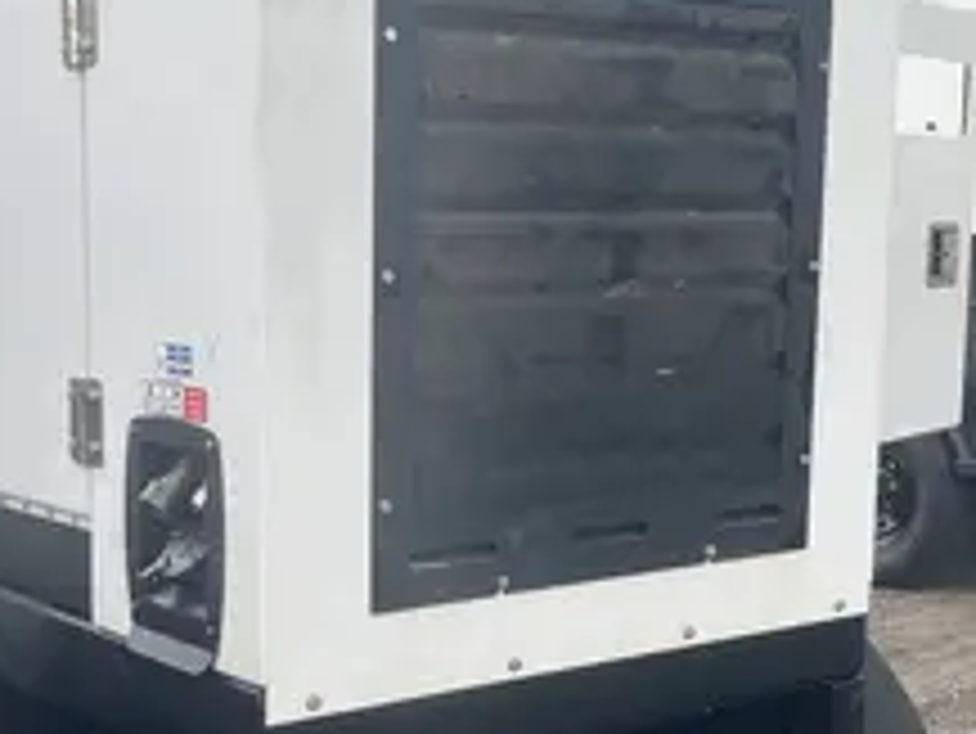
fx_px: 1862
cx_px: 396
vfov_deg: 22.2
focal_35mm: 66
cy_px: 489
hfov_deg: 29.3
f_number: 1.6
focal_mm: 5.1
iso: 50
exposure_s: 1/577
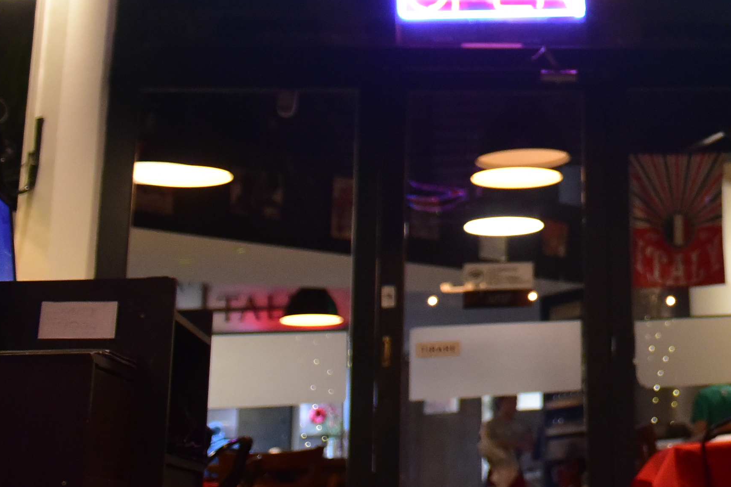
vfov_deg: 17.2
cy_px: -24
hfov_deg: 23.3
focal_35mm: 77
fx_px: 1563
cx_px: 956
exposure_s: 1/60
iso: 2500
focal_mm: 24
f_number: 3.2
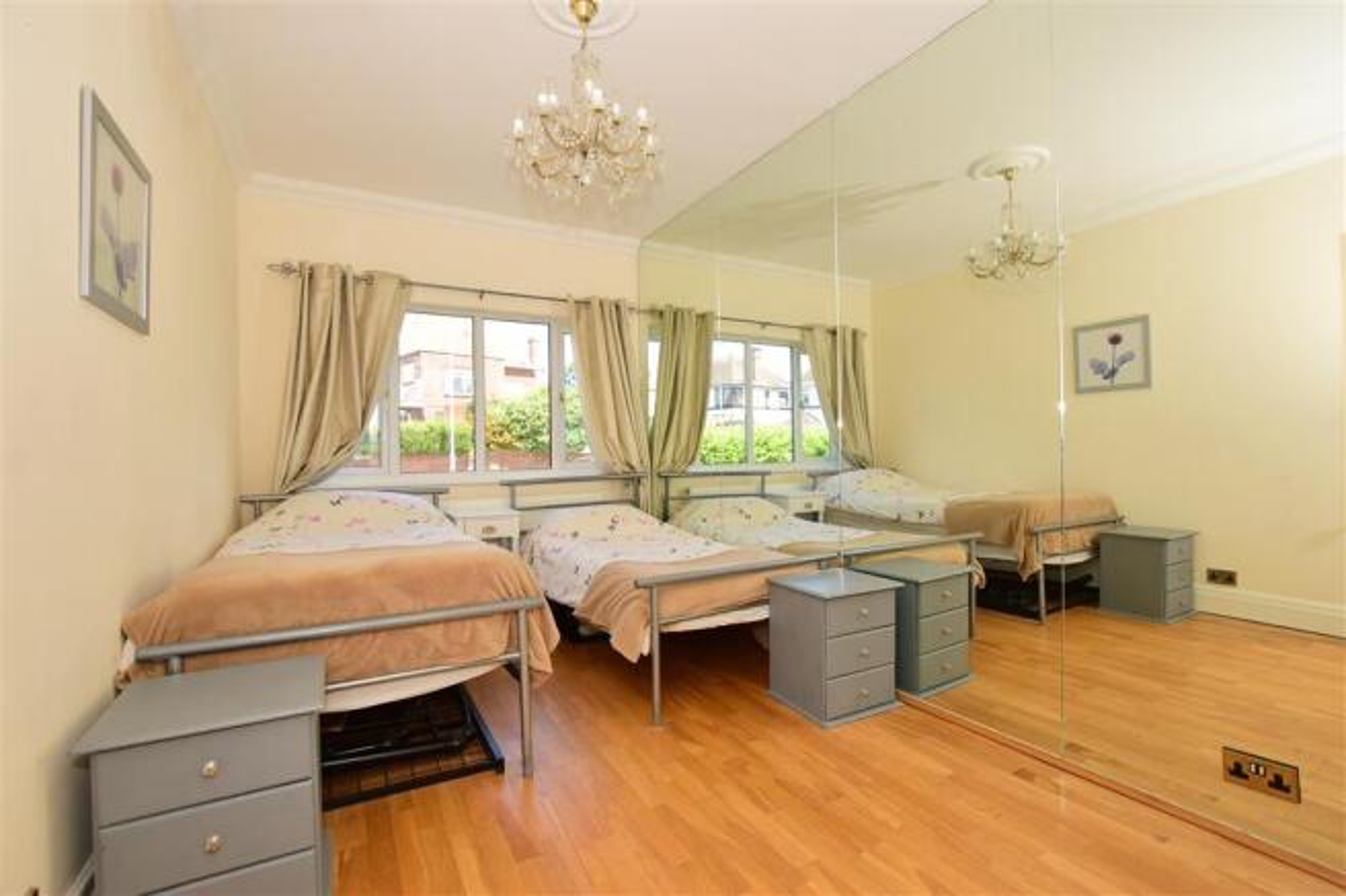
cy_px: 448
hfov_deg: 100.4
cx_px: 673
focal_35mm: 15
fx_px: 561
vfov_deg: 77.3
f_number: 8
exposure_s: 1/200
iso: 400
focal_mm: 10
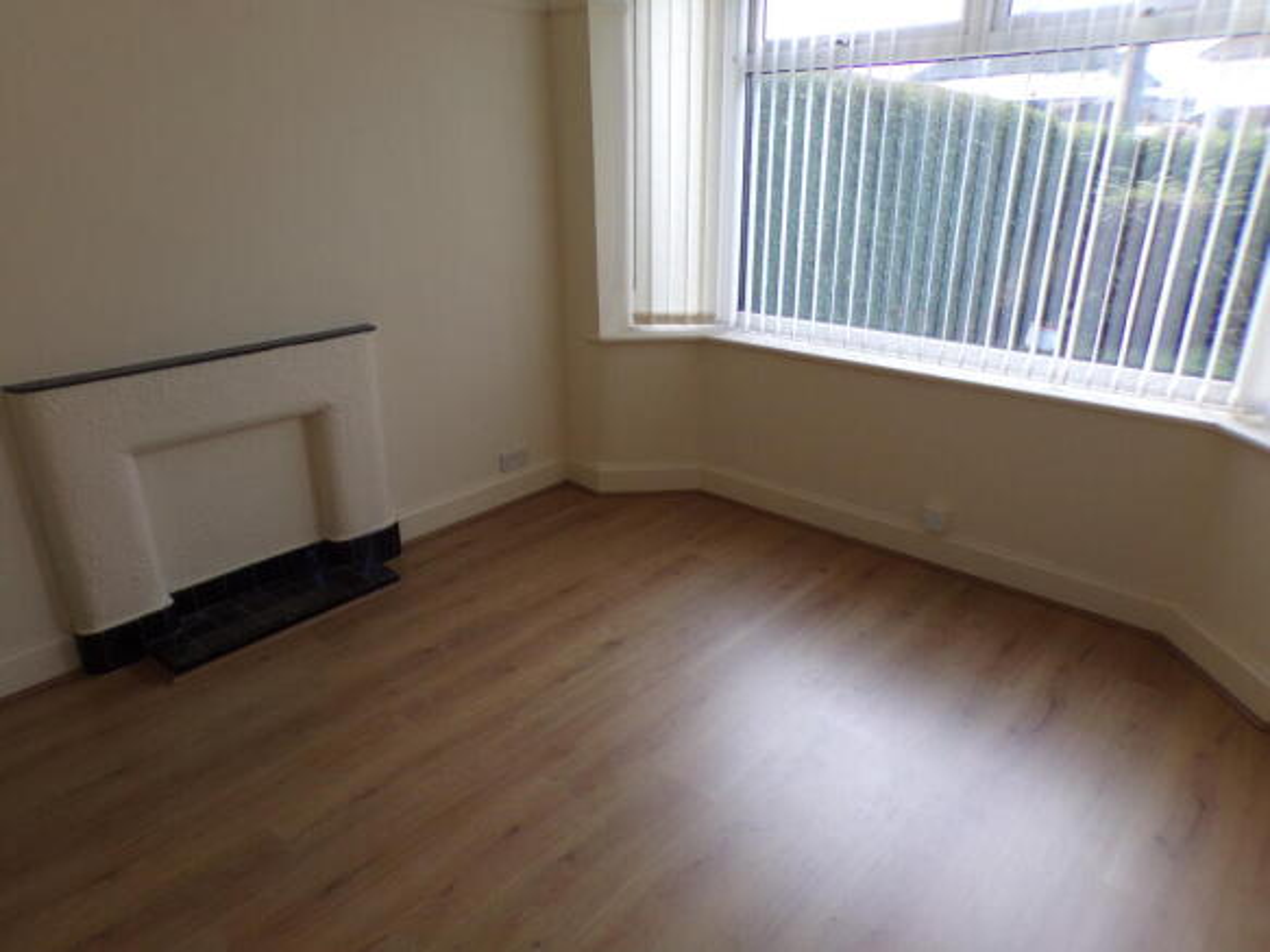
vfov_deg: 56.8
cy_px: 476
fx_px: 880
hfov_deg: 71.6
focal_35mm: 24
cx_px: 635
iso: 100
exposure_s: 1/56
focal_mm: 4.3
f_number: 3
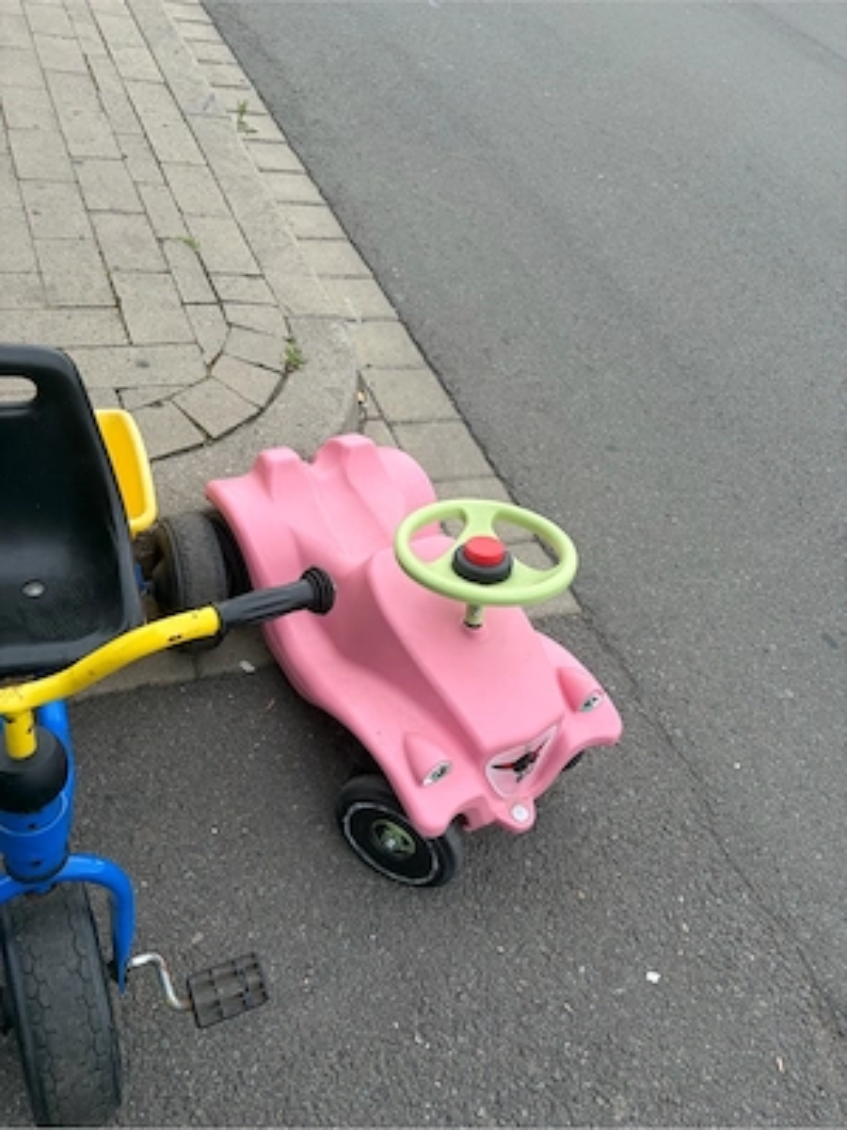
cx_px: 424
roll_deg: -18.2
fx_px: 848
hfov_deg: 53.1
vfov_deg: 67.3
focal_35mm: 26
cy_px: 565
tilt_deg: -44.0
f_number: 1.6
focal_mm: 5.96
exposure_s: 1/873
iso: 50
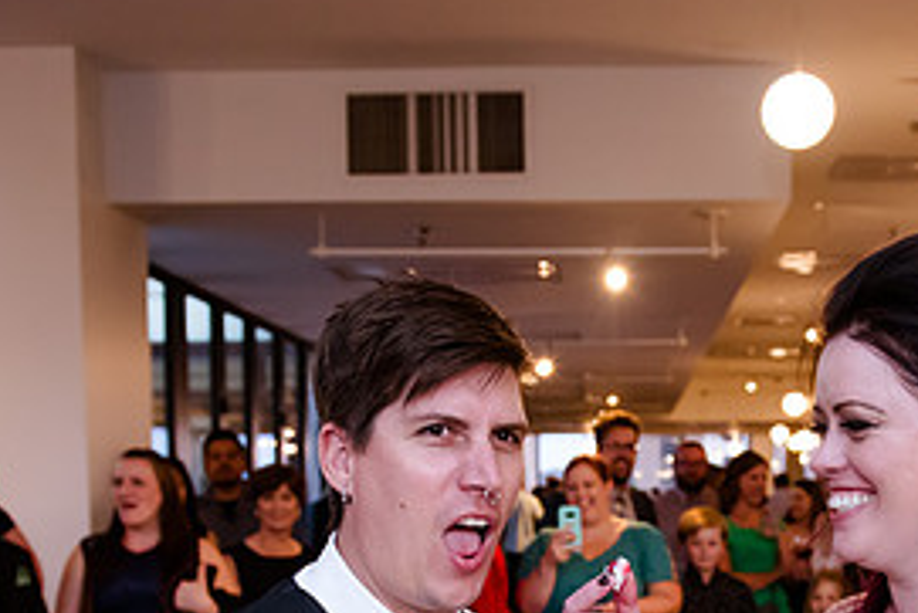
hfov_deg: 37.0
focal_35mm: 53
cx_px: 623
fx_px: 1352
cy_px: 632
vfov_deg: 24.3
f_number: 3.5
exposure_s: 1/250
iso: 3200
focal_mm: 24
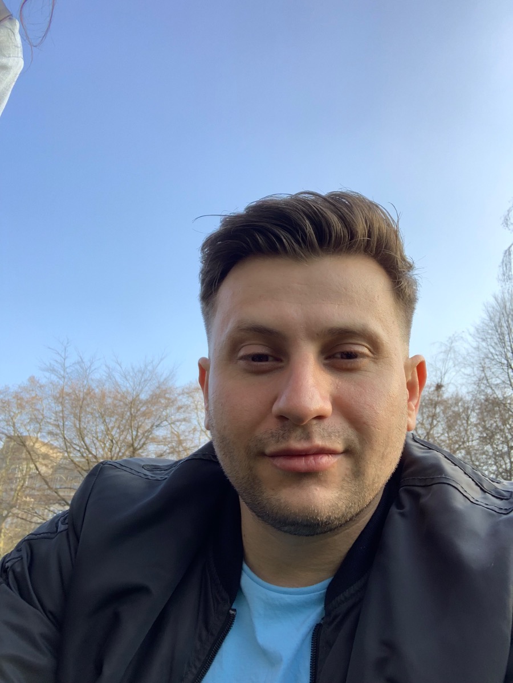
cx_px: 256
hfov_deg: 44.2
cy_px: 342
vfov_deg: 56.8
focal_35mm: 32
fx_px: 632
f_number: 2.2
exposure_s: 1/128
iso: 16
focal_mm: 2.87
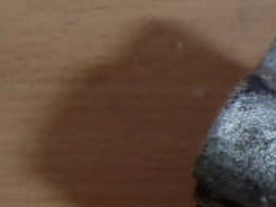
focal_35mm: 276
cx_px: 704
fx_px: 2201
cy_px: 342
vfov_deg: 5.3
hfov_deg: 6.7
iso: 100
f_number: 4.6
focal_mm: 6.83
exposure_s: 1/40
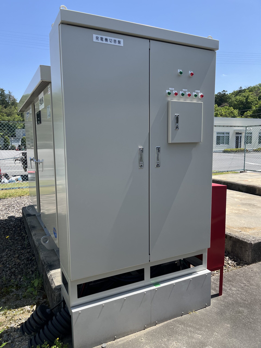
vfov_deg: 67.3
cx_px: 130
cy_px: 174
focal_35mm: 26
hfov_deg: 53.1
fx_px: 261
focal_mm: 5.1
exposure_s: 1/2024
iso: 50
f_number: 1.6
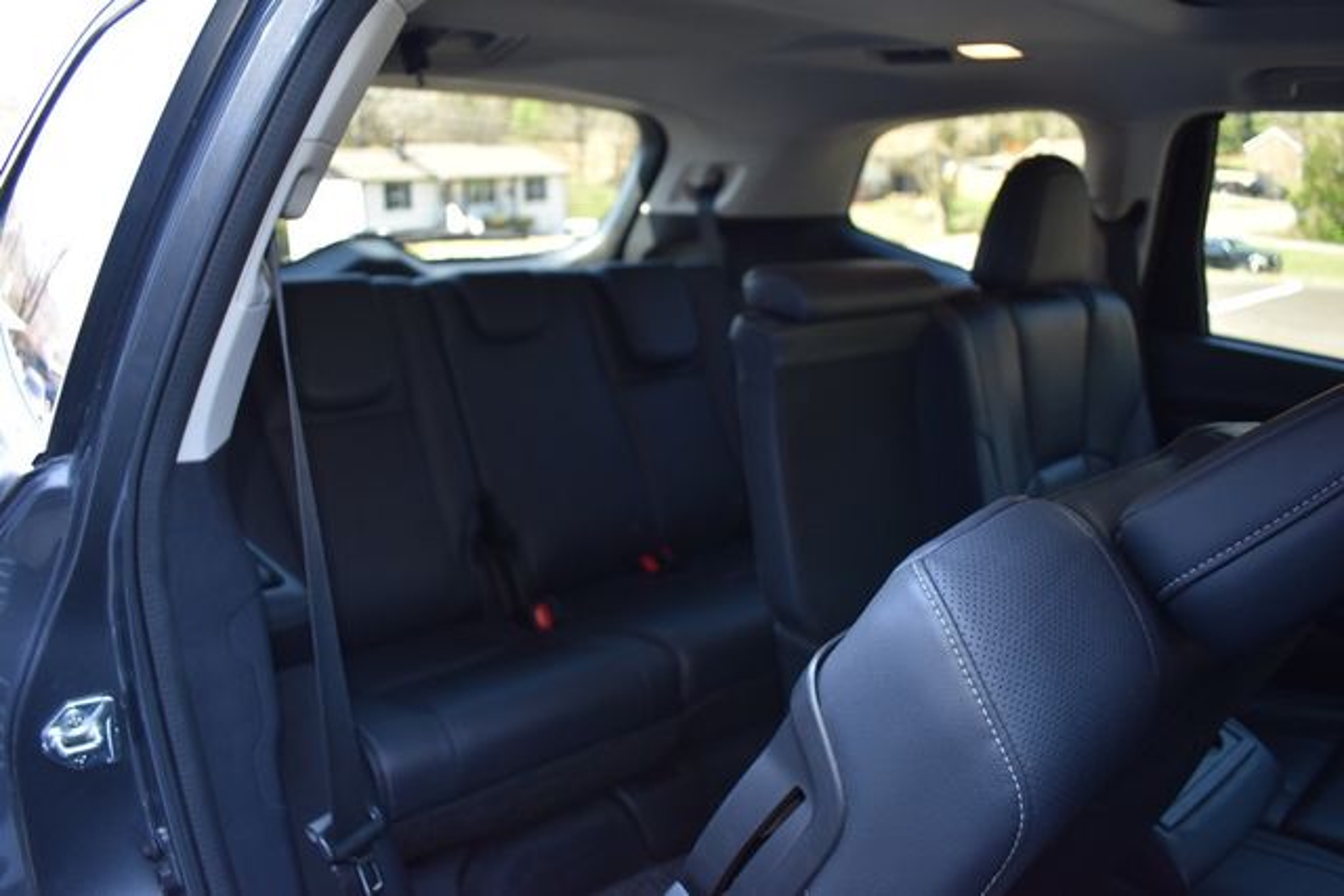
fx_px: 1008
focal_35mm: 27
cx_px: 672
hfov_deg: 67.4
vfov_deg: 48.0
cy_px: 448
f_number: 3.5
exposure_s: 1/160
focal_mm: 18
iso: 720
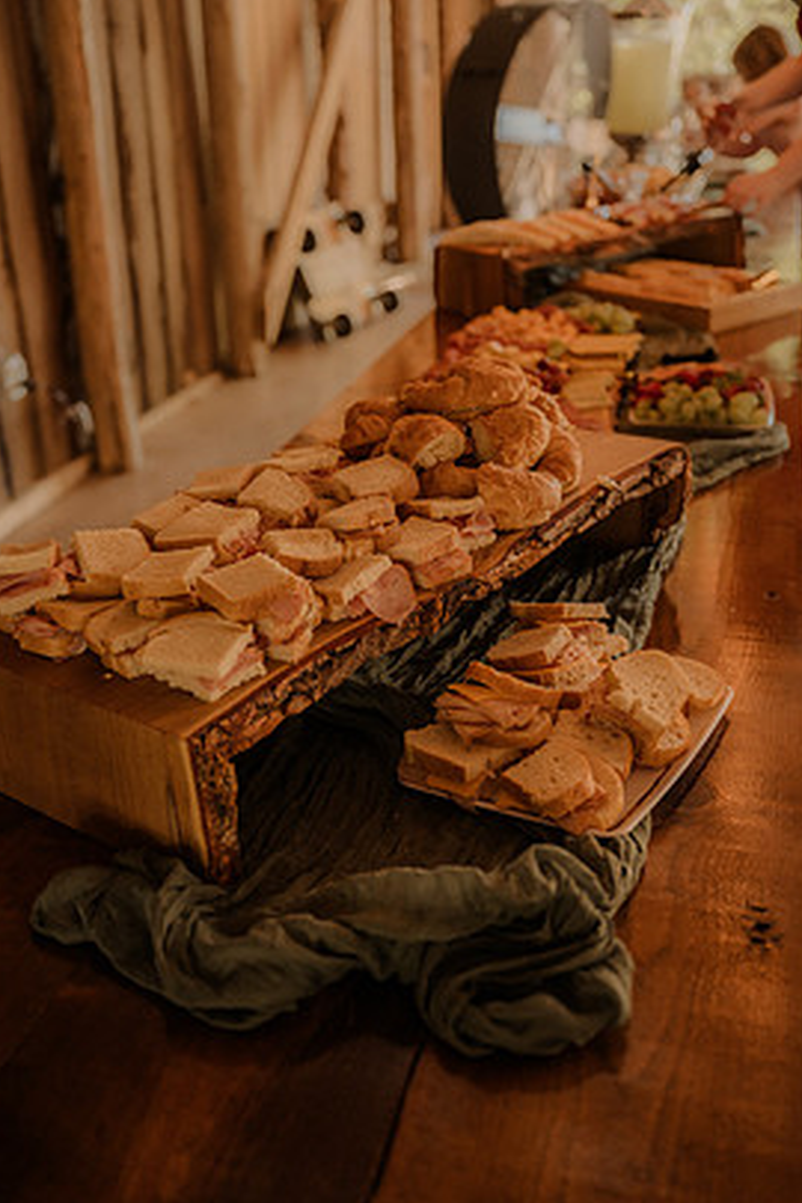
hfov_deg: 33.4
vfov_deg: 48.4
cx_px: 374
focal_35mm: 40
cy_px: 642
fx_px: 1337
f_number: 2.8
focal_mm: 36
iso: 400
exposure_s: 1/125
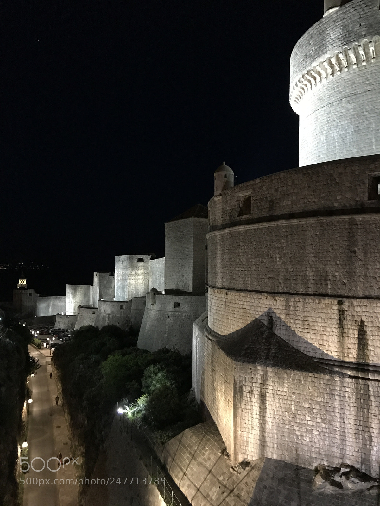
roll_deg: -0.9
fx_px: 410
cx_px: 190
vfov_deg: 63.4
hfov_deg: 49.7
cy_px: 253
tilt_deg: +4.6
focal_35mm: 28
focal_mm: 3.99
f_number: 1.8
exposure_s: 1/5
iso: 80
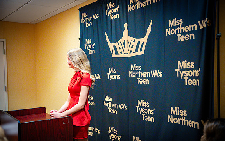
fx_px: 258
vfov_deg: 30.6
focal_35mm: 42
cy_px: 75
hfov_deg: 47.2
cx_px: 113
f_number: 2.8
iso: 1600
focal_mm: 41
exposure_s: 1/125
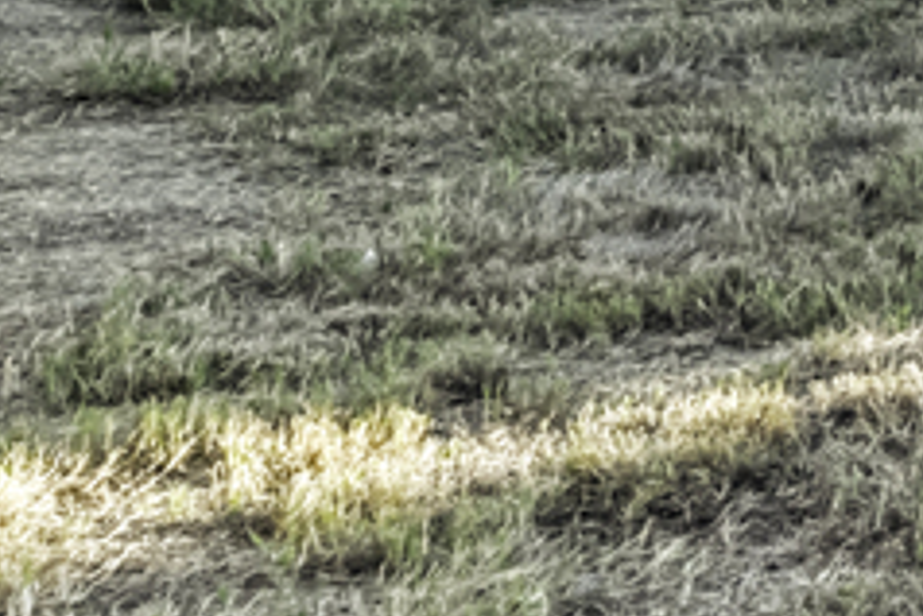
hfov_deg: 12.0
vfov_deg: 12.3
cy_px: -488
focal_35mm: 102
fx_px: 2617
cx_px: 2629
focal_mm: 15
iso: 400
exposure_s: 1/320
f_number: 8
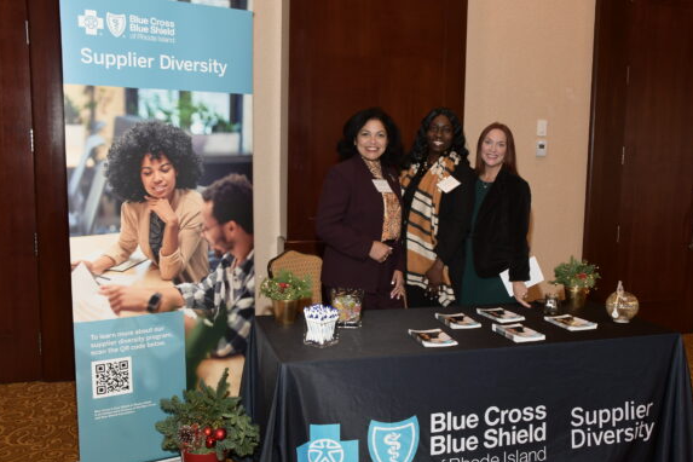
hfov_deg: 57.2
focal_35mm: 33
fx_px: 635
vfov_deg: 40.0
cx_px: 375
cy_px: 225
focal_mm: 20
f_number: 7.1
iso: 640
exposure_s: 1/60
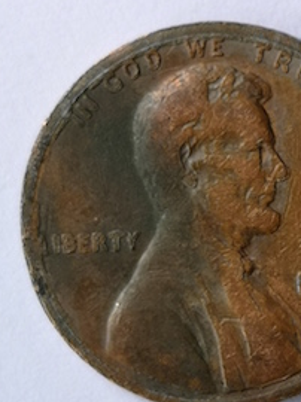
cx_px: 213
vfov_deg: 11.9
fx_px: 1928
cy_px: 258
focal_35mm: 166
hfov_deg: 8.9
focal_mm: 5.58
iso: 50
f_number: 1.8
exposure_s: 1/126
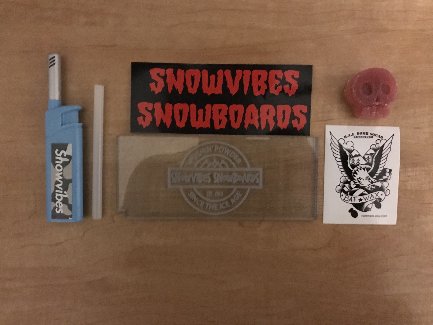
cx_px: 216
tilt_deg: -89.3
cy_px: 162
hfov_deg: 63.4
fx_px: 350
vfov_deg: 49.7
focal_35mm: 28
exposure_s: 1/4
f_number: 1.8
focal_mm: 3.99
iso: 200
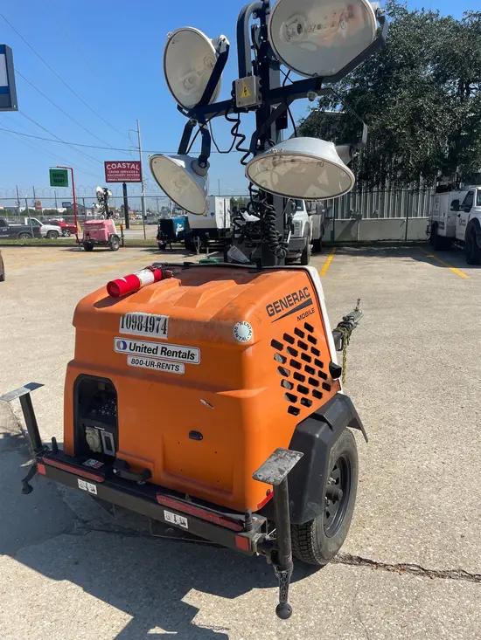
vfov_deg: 67.3
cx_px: 240
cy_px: 320
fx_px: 482
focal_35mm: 26
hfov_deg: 53.1
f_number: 1.6
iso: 32
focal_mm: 4.2
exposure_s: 1/4132
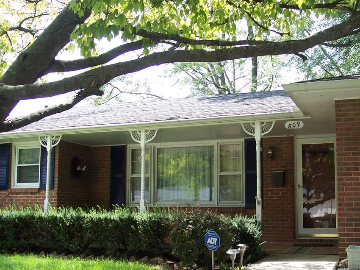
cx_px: 187
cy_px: 162
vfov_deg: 30.8
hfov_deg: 40.4
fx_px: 489
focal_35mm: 47
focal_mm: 8
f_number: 3.4
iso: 100
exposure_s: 1/250
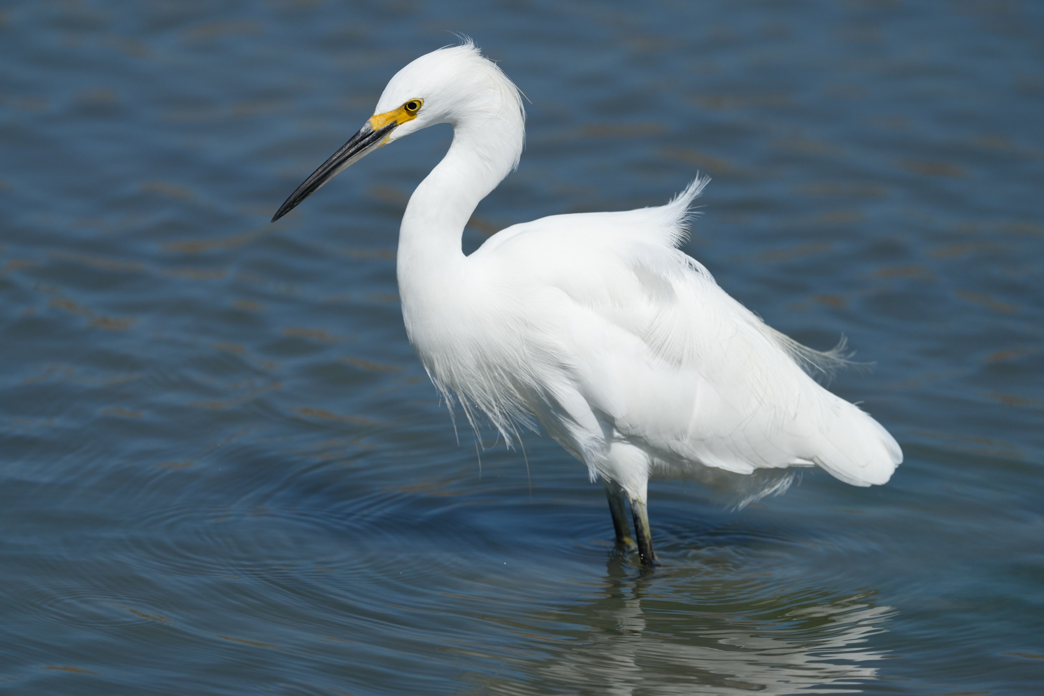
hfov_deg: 4.6
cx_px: 522
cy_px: 348
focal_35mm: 449
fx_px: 13020
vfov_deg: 3.1
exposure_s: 1/2500
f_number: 6.3
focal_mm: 449
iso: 400
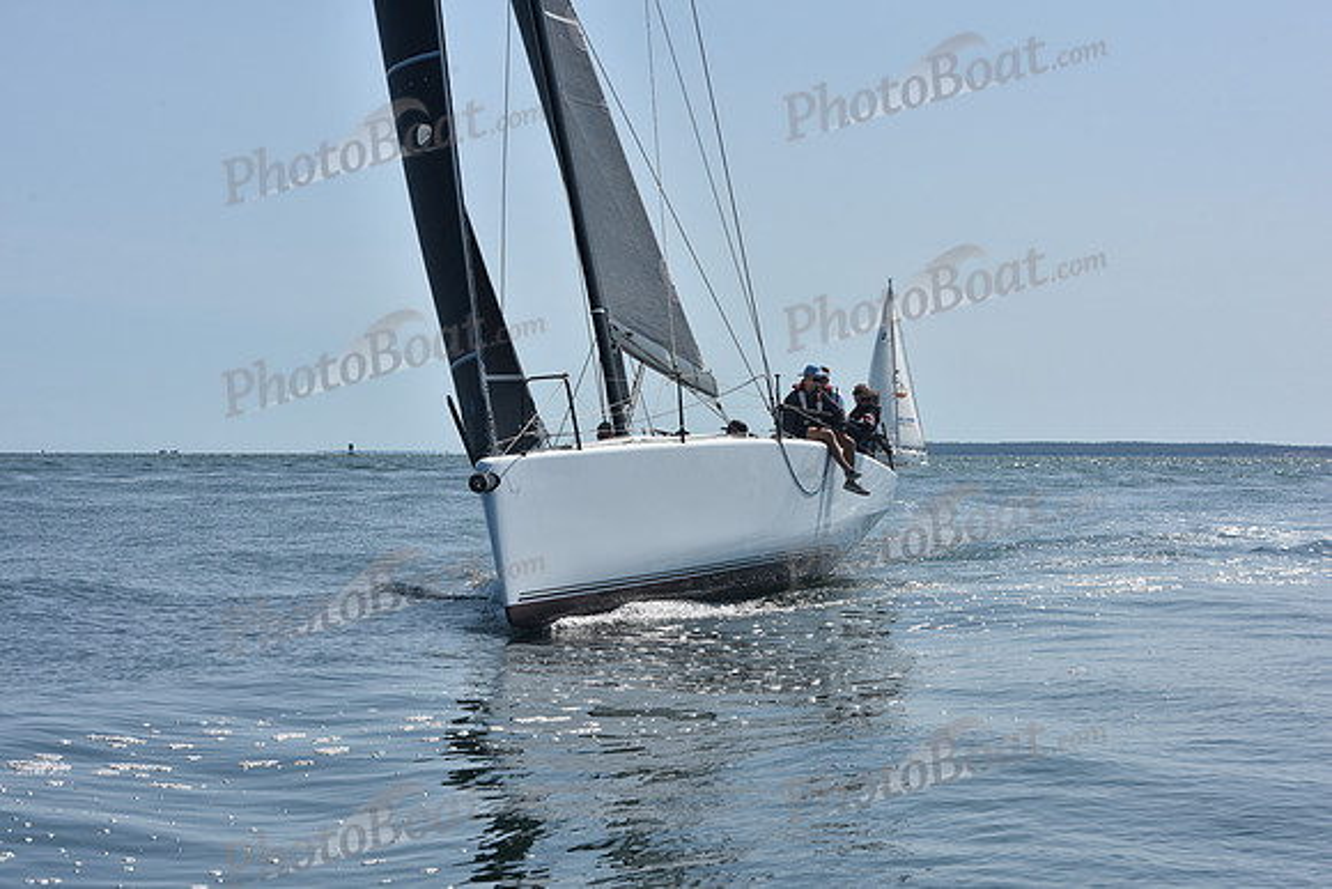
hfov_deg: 26.0
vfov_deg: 17.5
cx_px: 666
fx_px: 2887
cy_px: 444
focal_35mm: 78
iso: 250
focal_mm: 78
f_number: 11
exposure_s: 1/1000
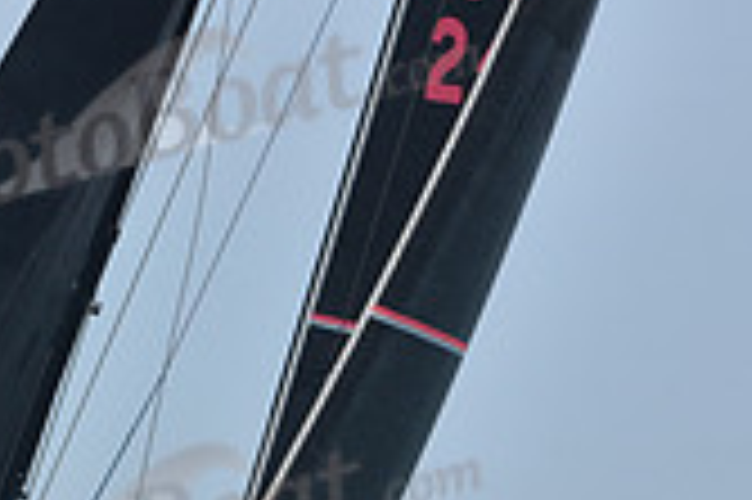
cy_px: 836
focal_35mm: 417
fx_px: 8702
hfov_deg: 4.9
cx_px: -383
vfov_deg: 3.3
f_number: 11
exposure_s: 1/800
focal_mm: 120
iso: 250
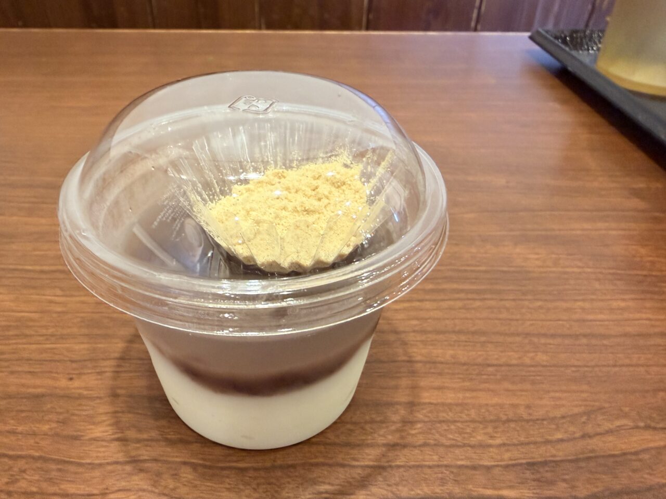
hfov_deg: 67.3
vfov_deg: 53.1
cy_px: 250
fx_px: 500
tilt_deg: -36.3
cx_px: 333
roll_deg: +0.4
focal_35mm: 26
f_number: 2.2
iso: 320
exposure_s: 1/60
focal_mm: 2.22
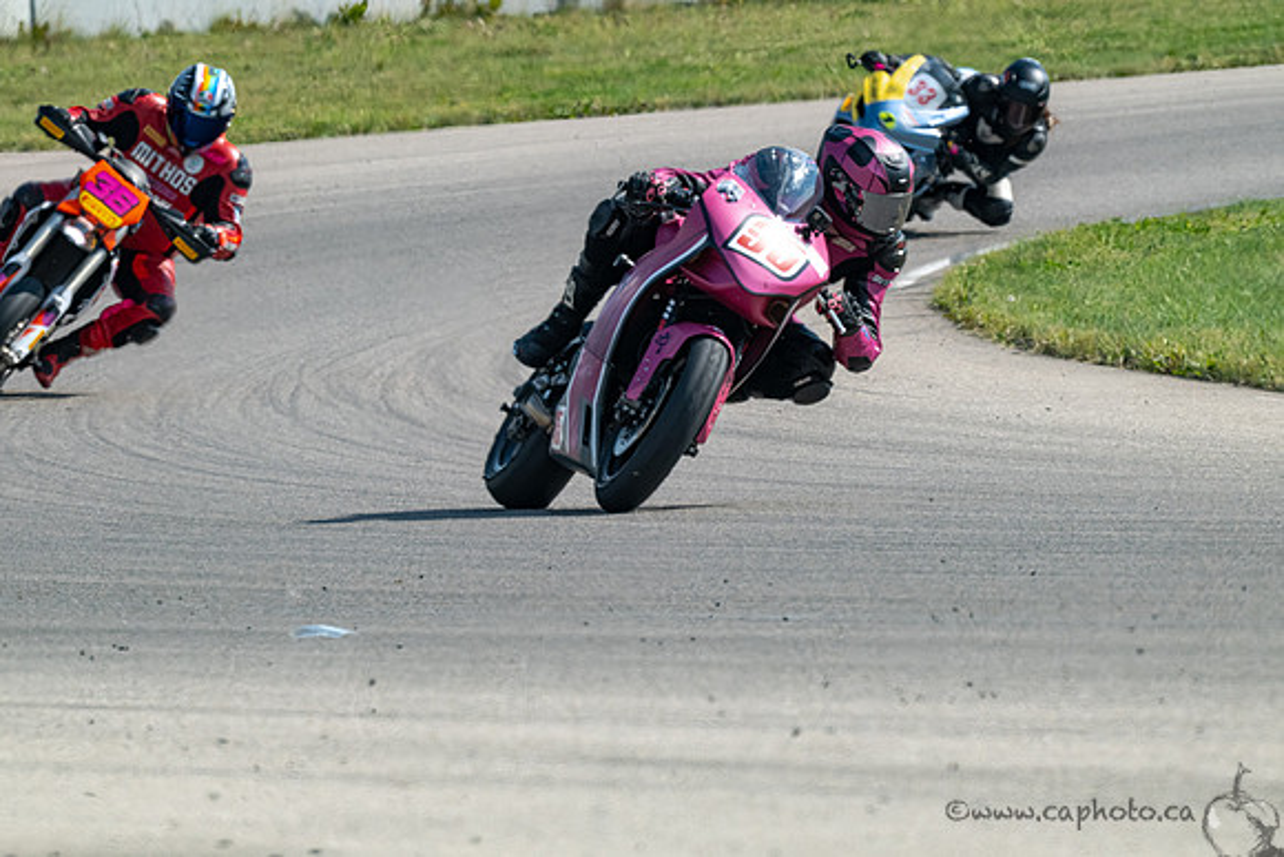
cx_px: 642
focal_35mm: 600
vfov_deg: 2.3
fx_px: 21404
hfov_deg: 3.4
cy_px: 428
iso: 1250
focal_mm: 600
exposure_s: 1/1250
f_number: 16
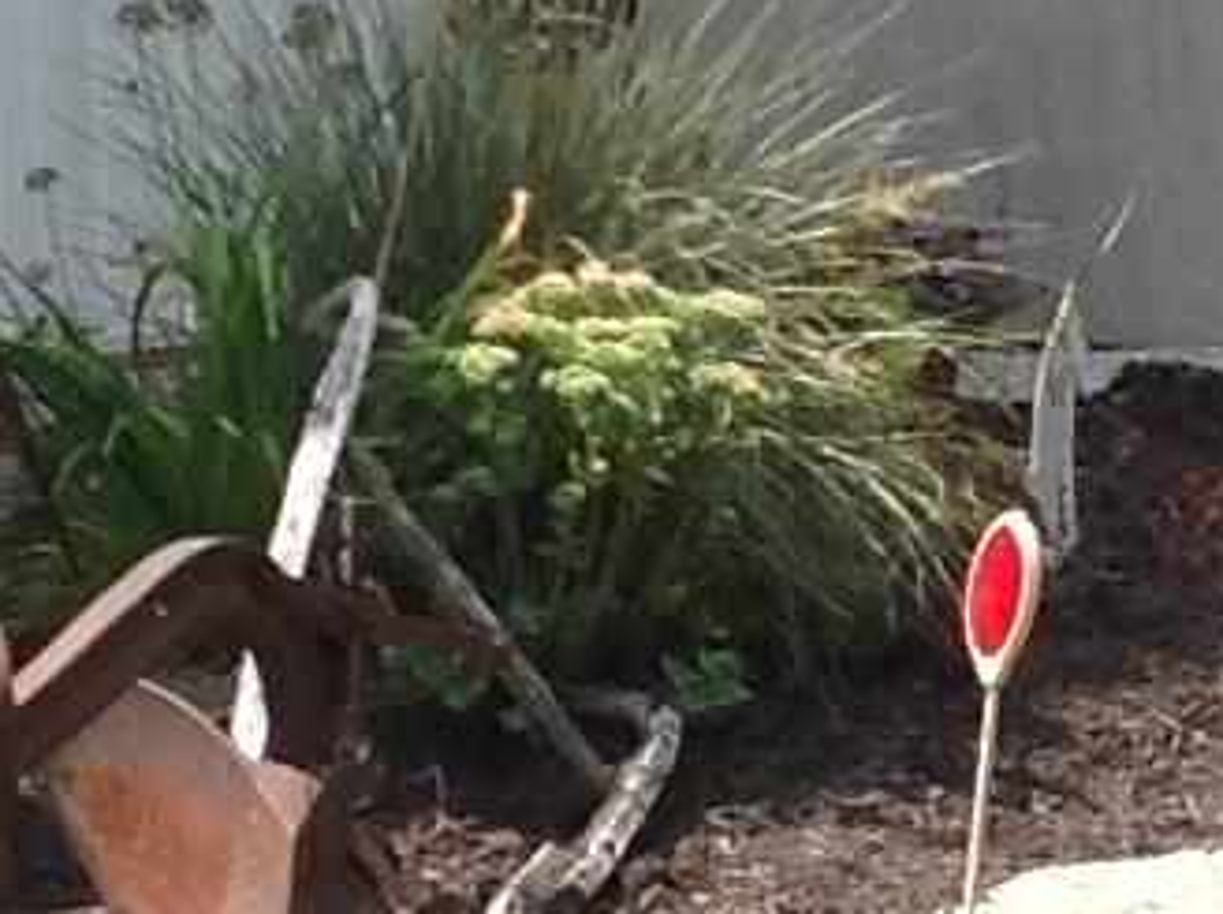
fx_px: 9772
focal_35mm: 277
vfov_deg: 5.3
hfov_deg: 7.1
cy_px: 198
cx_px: 1003
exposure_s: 1/975
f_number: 2.4
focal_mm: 4.28
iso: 50
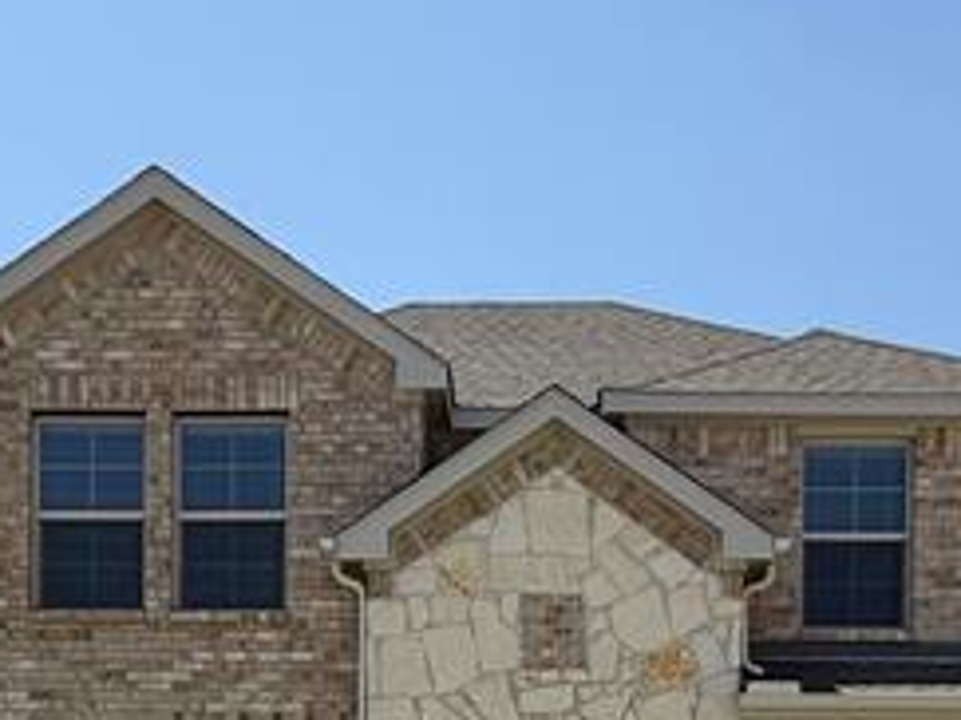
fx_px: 1637
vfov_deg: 21.4
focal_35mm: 59
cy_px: 1040
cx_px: 518
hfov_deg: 32.7
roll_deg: -0.6
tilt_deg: -1.3
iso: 50
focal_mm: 2.22
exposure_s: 1/2841
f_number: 2.2
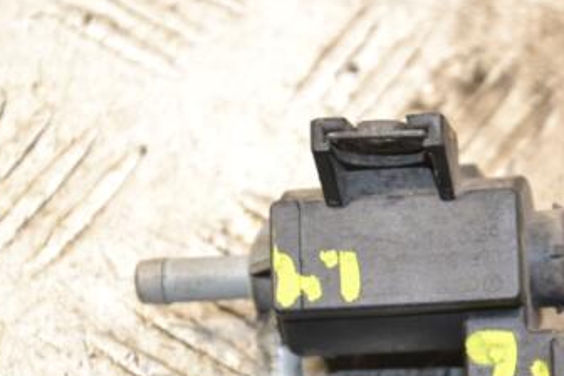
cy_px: 329
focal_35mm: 201
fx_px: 3147
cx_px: 452
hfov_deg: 10.2
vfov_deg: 6.8
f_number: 5.3
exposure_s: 1/60
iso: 800
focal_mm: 75
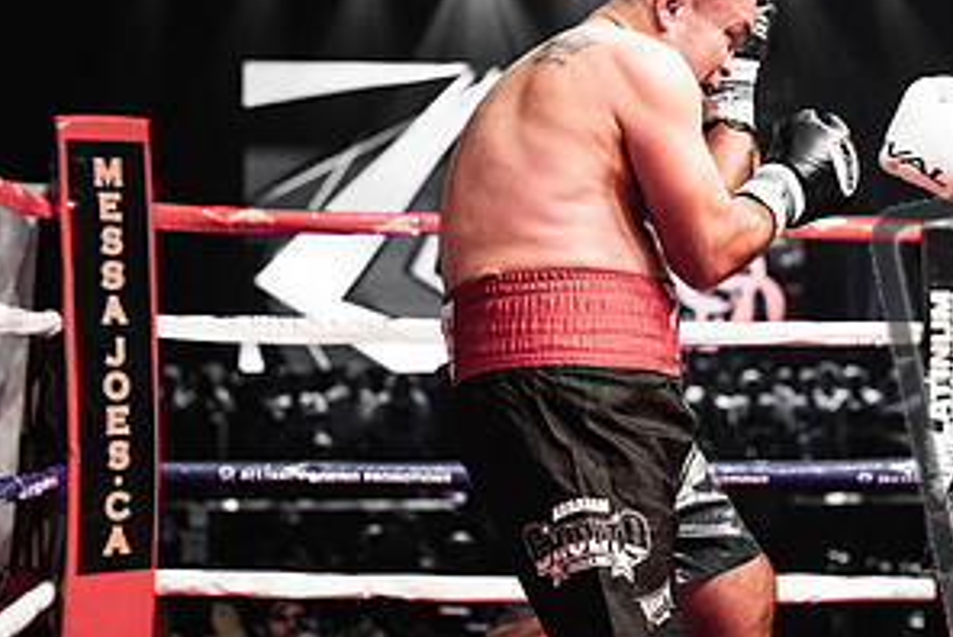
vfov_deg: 13.1
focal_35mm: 105
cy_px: 262
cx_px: 879
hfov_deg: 19.1
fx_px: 2782
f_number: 2.8
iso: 4000
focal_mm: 50
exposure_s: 1/1000
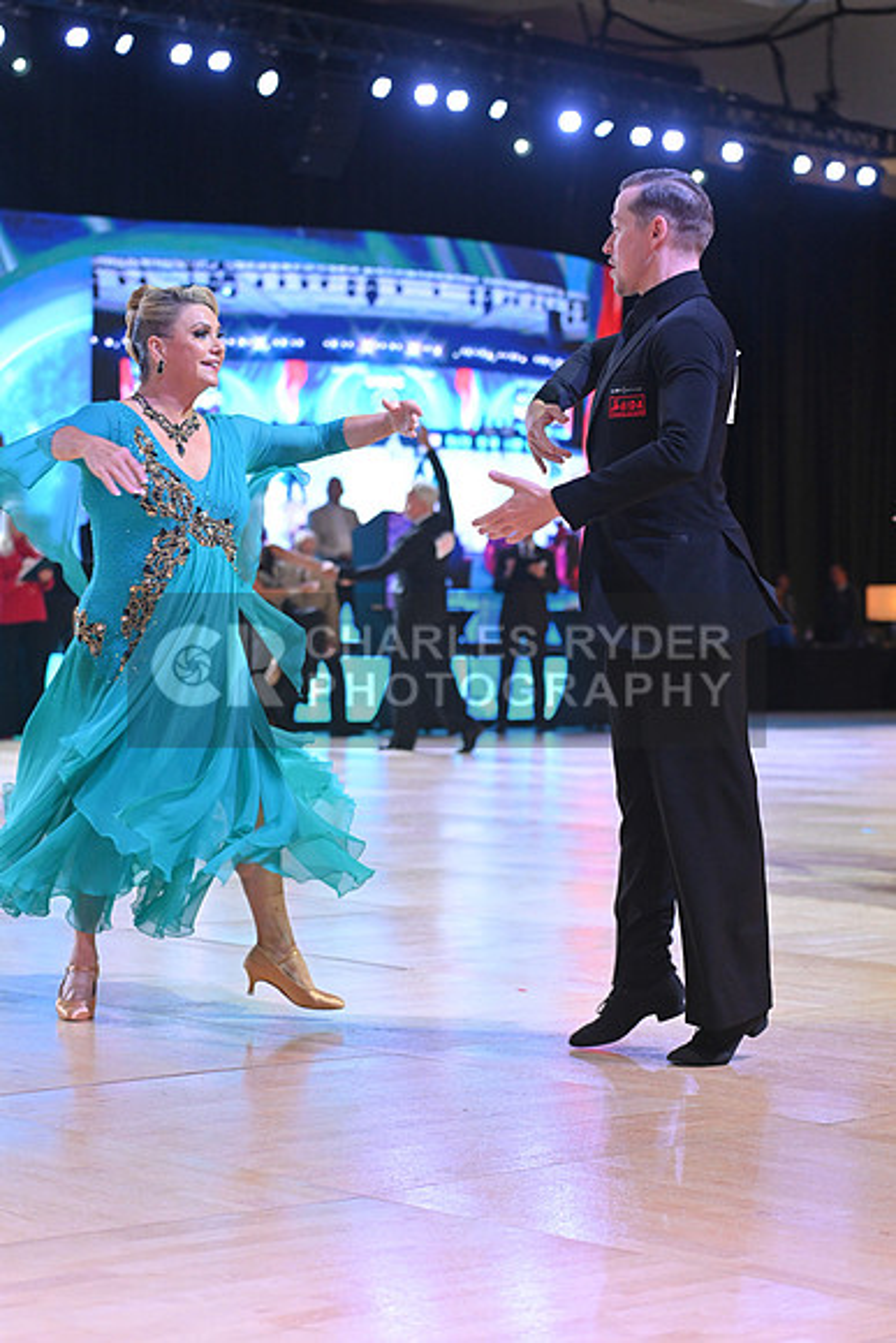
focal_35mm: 82
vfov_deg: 24.8
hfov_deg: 16.7
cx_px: 448
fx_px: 3059
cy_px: 672
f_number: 4
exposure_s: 1/250
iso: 2000
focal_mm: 82
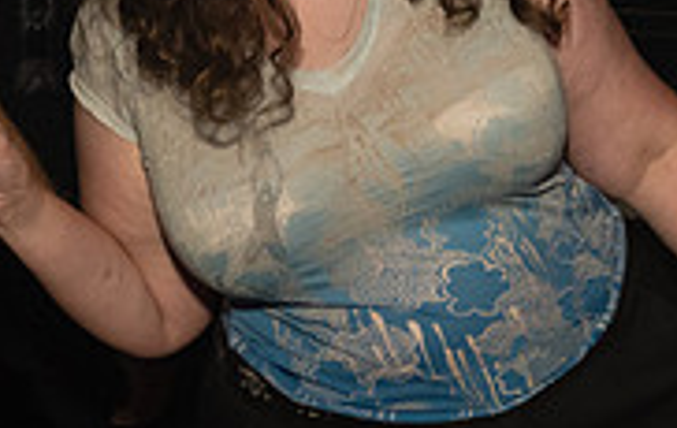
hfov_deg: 16.9
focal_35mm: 122
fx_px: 2258
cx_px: 576
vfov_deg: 10.8
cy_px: 312
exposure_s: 1/250
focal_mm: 28
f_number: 3.5
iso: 2000
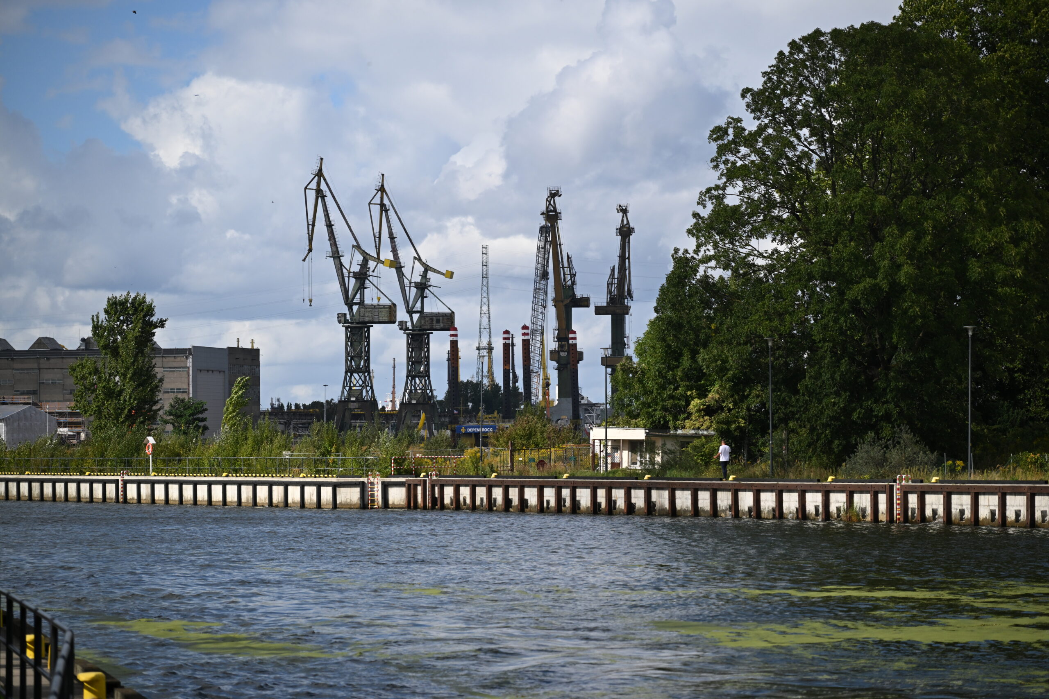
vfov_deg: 11.4
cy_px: 350
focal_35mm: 120
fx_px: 3497
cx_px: 524
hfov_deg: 17.1
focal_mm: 120
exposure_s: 1/5000
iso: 400
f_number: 4
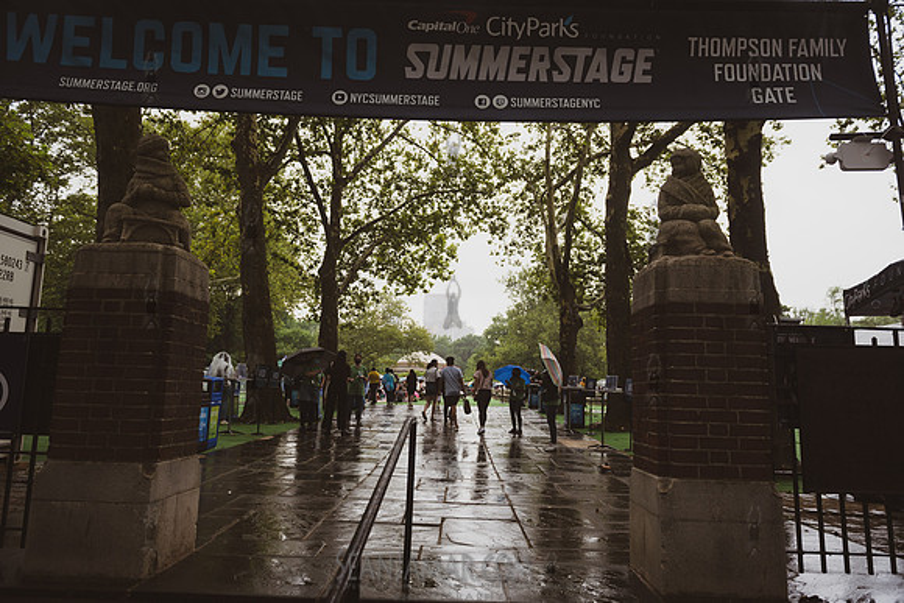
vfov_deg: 53.2
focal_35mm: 24
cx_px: 452
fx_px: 603
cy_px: 302
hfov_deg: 73.7
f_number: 4
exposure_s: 1/250
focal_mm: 24
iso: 200
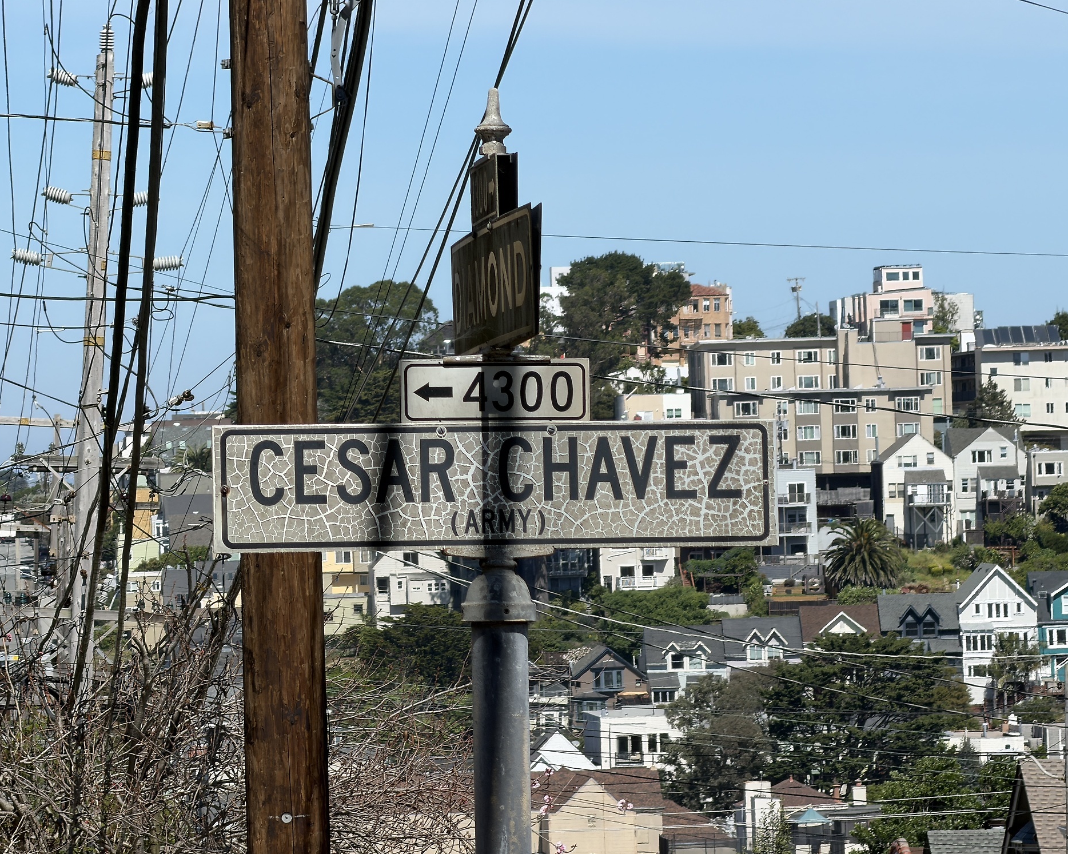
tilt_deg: +0.1
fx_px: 6606
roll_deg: +1.6
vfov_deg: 7.4
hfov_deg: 9.2
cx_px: 509
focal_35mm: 209
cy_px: 427
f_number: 2.8
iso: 16
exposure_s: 1/671
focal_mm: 16.89
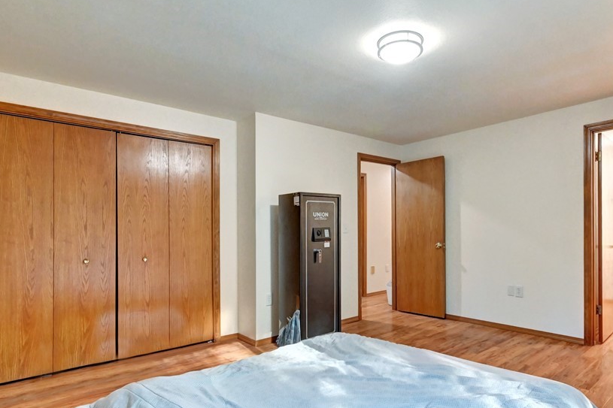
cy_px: 256
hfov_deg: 83.8
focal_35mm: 20
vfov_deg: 61.0
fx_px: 340
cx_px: 336
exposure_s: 1/4
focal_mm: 10
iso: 3200
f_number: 11
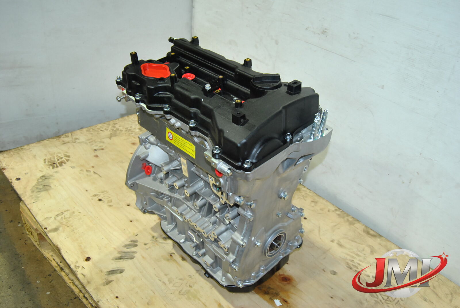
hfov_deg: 57.2
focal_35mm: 33
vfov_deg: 40.1
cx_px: 230
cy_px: 154
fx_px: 422
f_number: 5.6
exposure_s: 1/200
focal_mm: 22
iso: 800
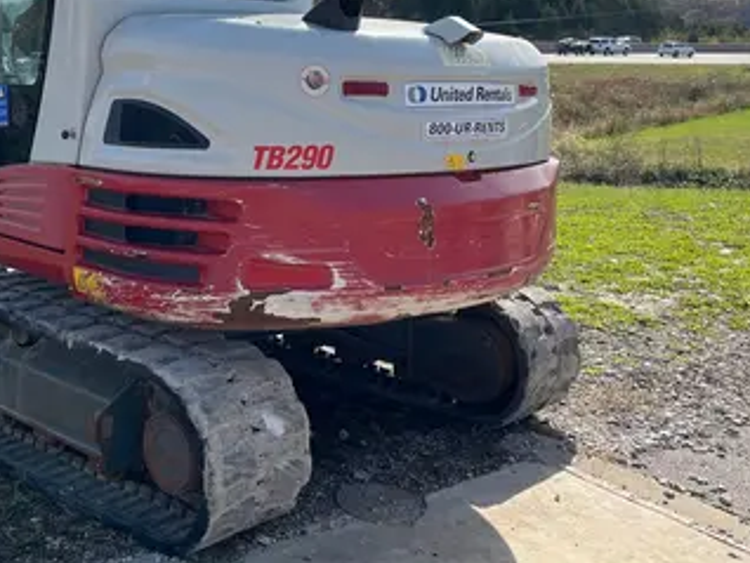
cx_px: 186
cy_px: 157
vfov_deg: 31.8
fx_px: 976
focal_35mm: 45
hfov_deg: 40.8
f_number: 1.6
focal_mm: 5.1
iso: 50
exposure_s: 1/2825
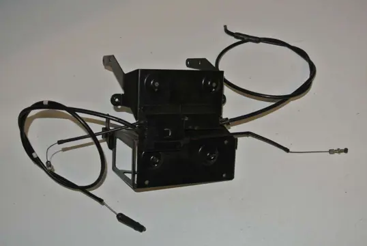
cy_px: 123
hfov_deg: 43.6
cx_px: 184
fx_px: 459
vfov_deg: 29.9
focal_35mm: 45
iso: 200
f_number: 4.5
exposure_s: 1/60
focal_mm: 16.9
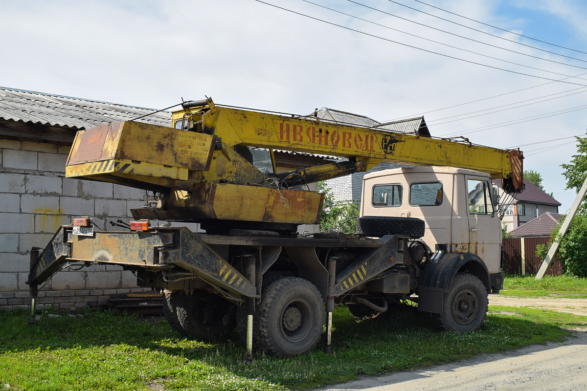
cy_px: 196
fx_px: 685
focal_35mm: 42
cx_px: 294
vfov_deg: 31.9
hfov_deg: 46.4
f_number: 6.3
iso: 200
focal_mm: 28
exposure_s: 1/640
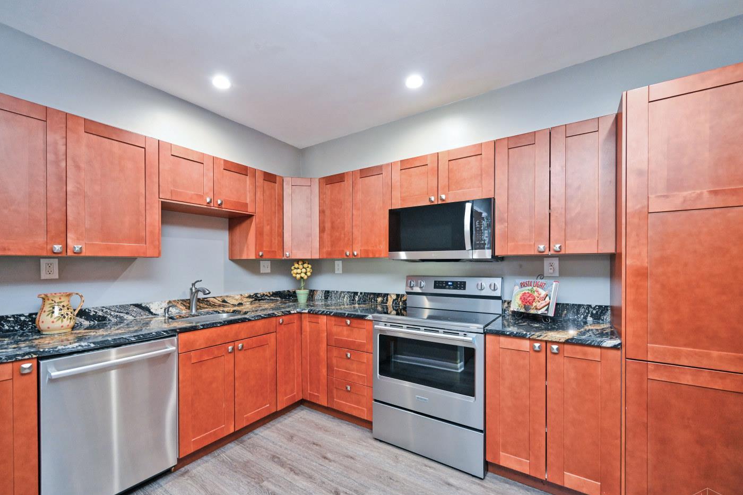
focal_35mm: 15
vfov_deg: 77.2
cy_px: 265
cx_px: 347
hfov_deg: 100.3
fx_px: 310
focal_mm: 14
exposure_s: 1/60
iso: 1600
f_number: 4
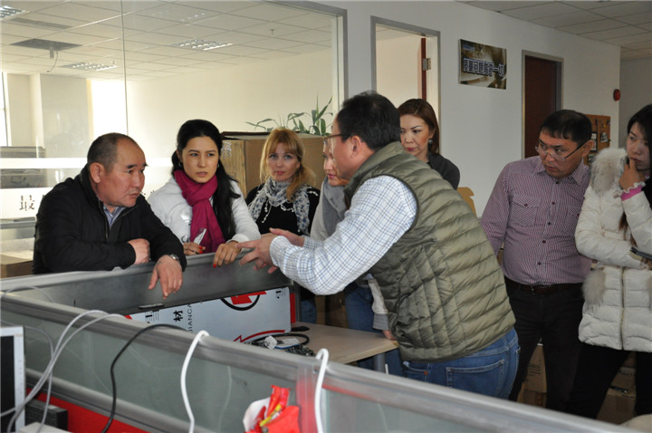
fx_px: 705
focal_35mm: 39
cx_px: 326
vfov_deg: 34.1
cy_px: 216
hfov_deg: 49.6
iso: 1000
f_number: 4.5
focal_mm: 26
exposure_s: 1/80
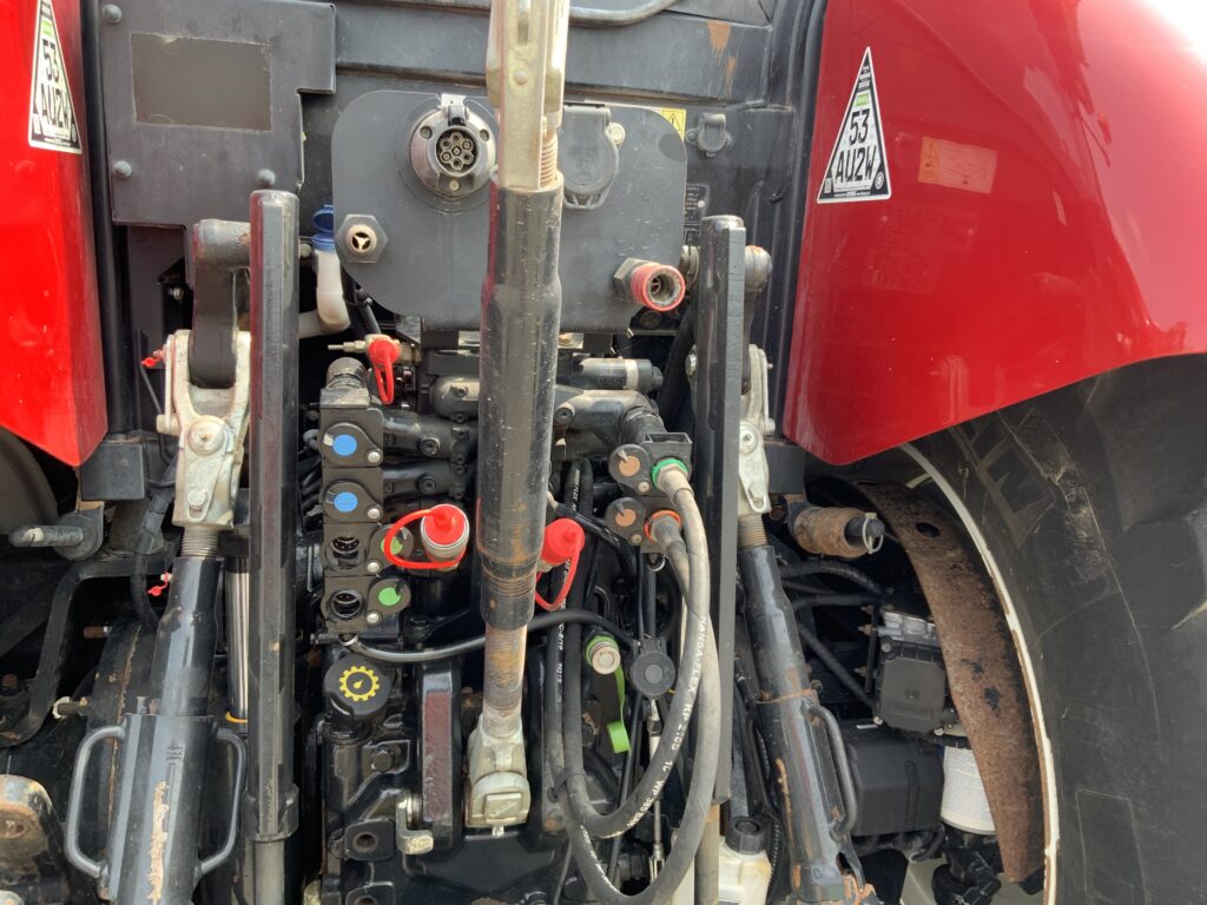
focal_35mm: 29
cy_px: 452
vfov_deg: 48.2
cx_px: 604
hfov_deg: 61.7
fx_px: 1011
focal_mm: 3
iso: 25
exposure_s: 1/122
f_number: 1.8
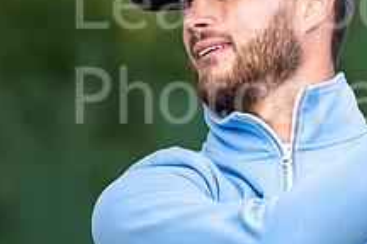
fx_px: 12324
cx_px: 296
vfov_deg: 1.1
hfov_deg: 1.7
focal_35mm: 1209
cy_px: 17
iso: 400
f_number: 4
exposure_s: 1/640
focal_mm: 300
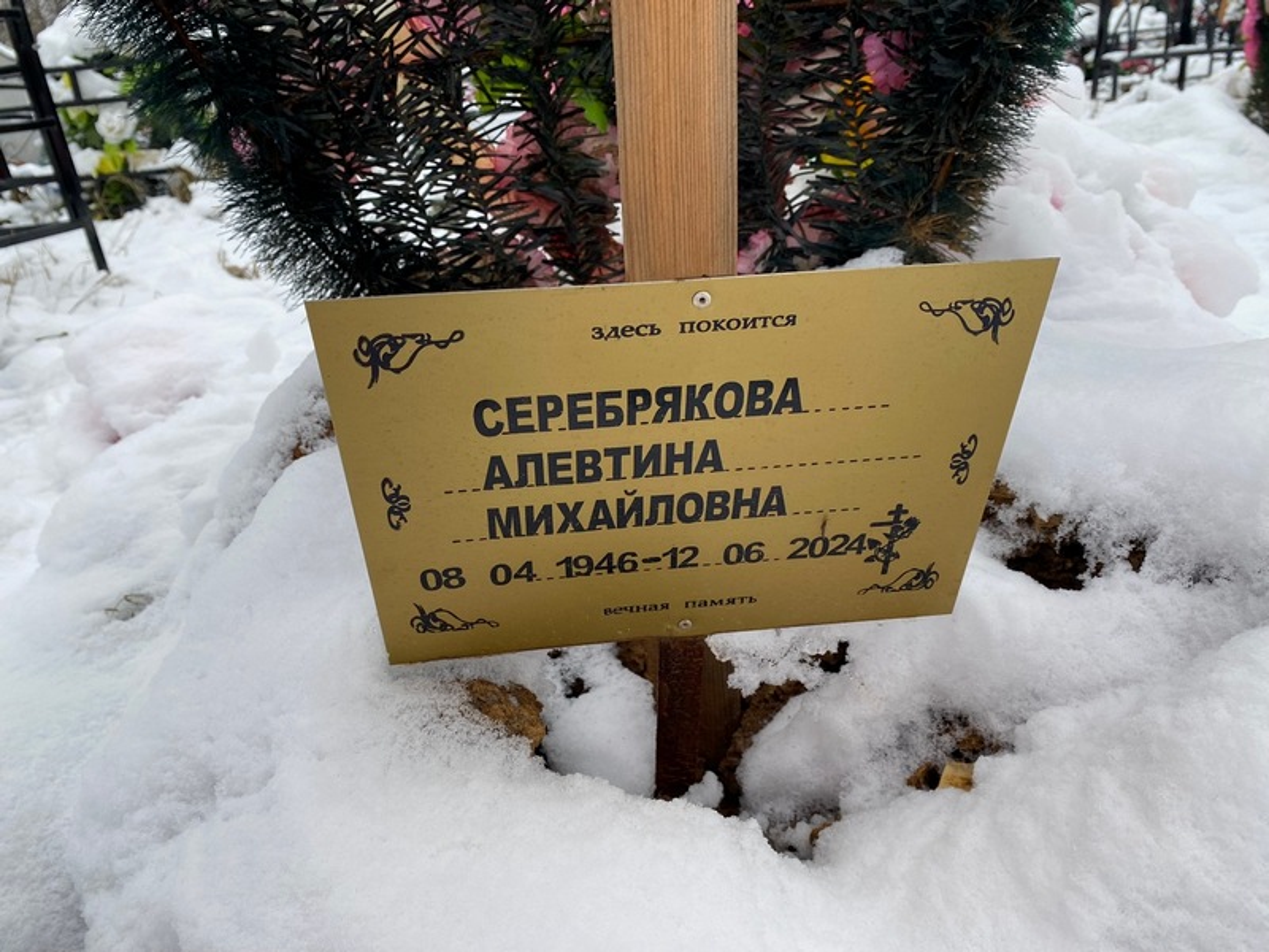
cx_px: 634
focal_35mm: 26
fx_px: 953
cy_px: 476
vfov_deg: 53.1
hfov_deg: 67.3
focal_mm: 4.25
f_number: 1.8
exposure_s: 1/175
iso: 32
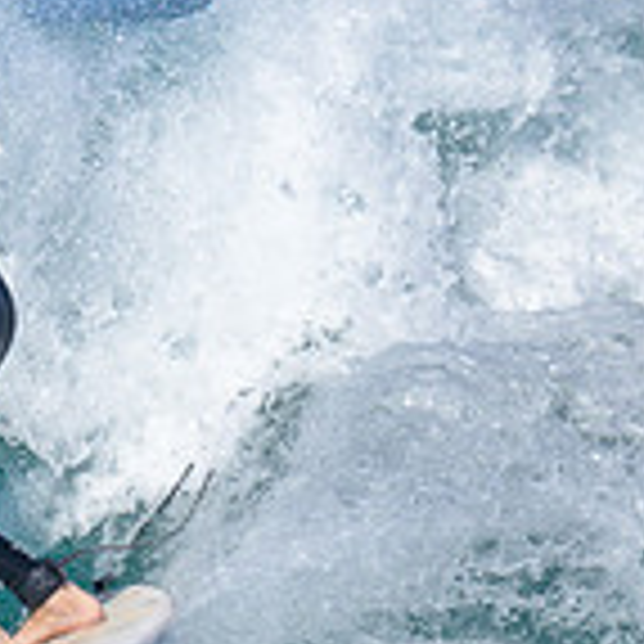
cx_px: -735
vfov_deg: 0.5
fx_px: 74426
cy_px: 452
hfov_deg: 0.5
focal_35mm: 3536
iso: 280
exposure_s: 1/2000
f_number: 6.3
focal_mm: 800
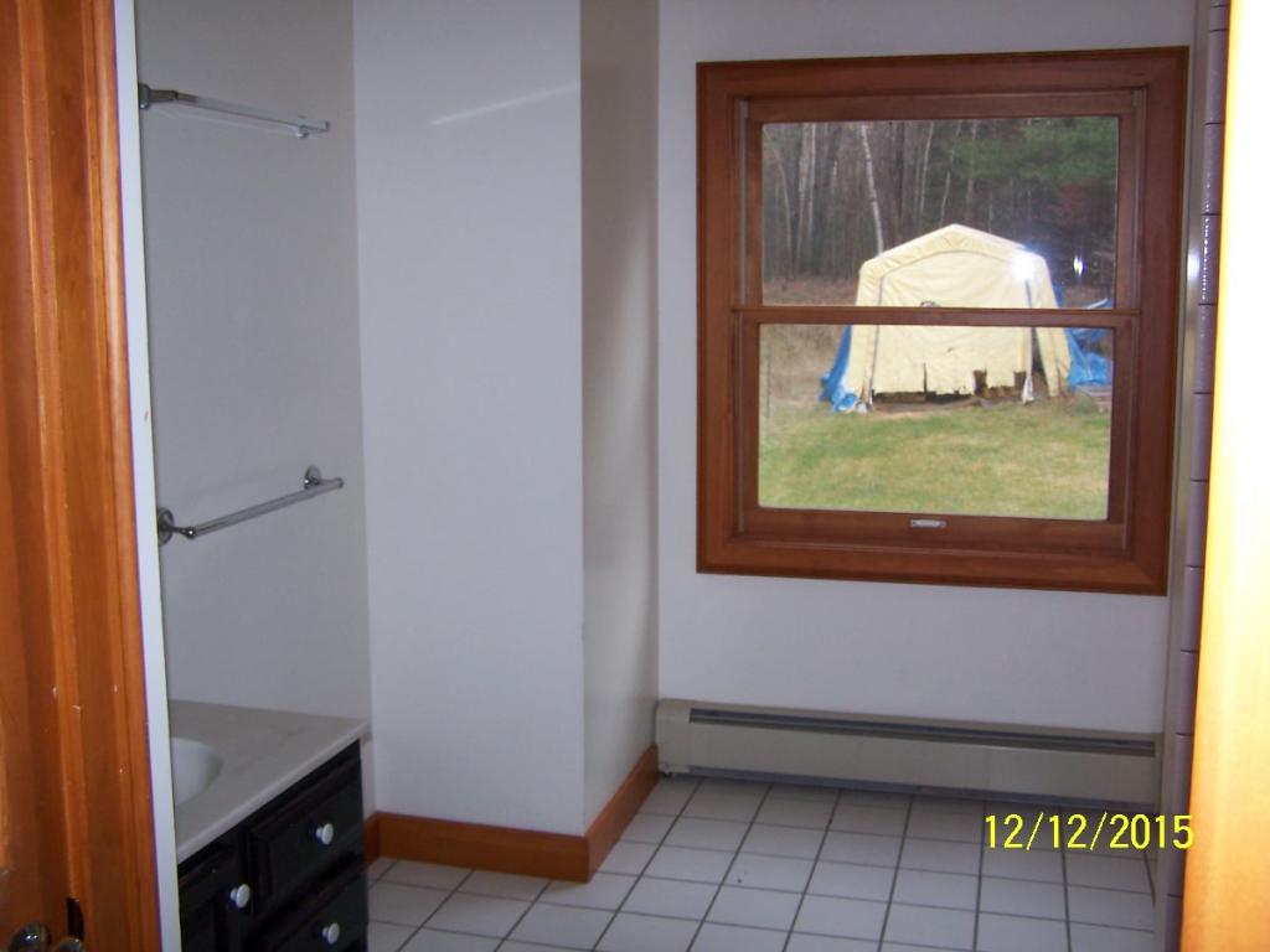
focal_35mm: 38
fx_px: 1394
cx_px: 635
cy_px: 476
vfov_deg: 37.7
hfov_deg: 49.0
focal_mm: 6.3
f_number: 2.8
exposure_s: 1/60
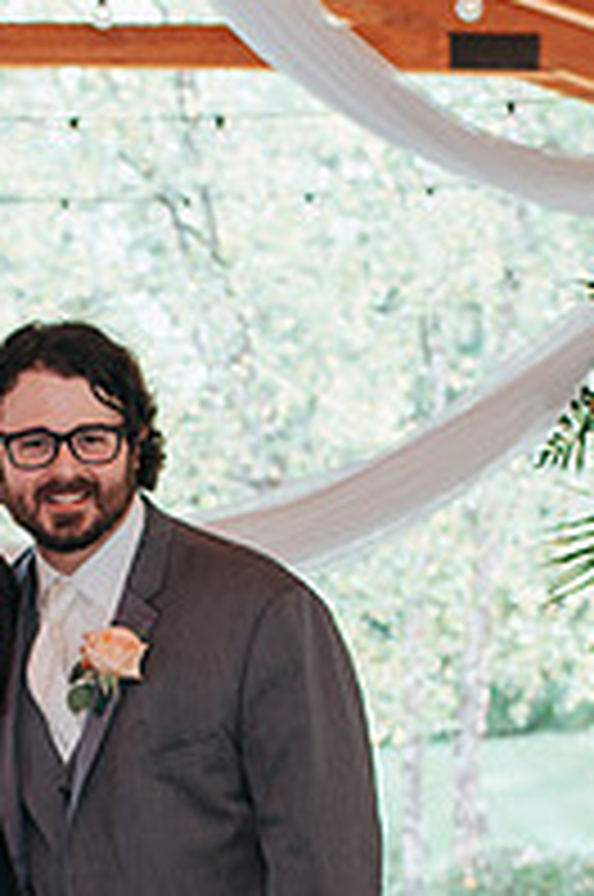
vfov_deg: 15.9
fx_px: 3129
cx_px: 127
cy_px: 944
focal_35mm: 126
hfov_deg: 10.8
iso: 220
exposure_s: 1/200
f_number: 3.2
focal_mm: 35
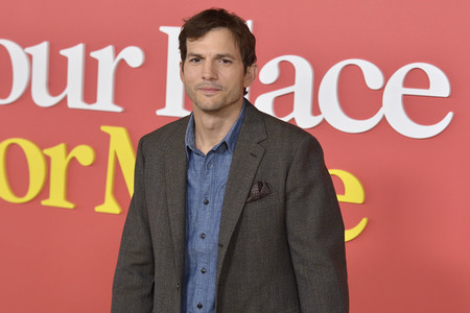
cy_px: 156
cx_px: 235
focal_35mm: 86
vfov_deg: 15.9
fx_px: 1123
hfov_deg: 23.6
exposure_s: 1/320
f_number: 6.3
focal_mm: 86
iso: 1600
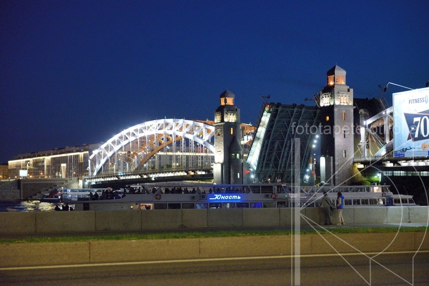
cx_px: 214
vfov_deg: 20.6
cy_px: 143
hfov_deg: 30.5
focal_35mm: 66
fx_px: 786
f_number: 2.8
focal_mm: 66
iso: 5000
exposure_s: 1/100
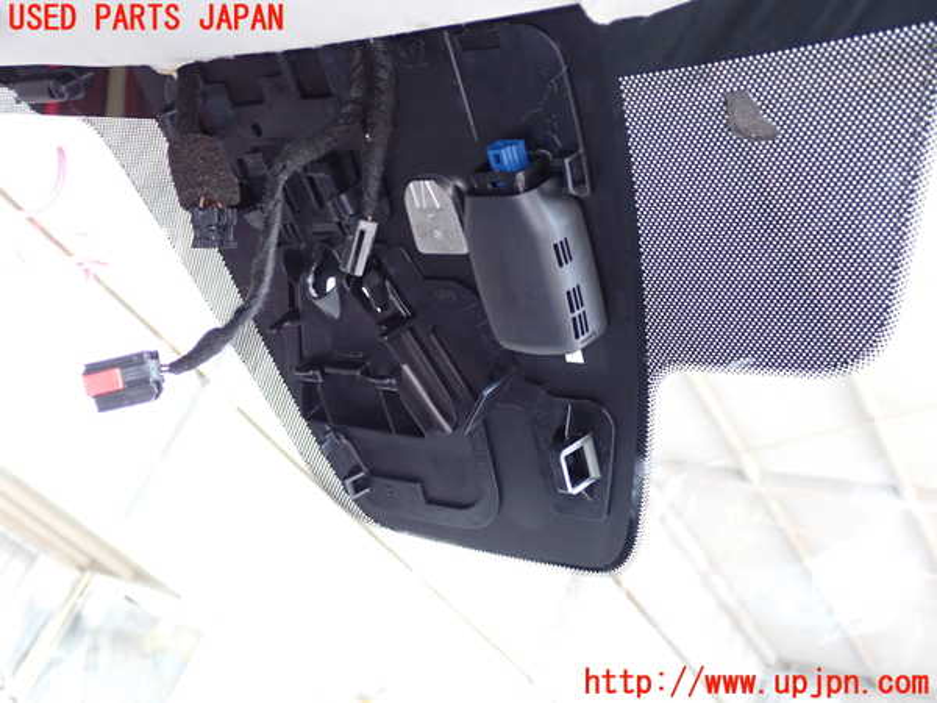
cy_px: 352
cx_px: 468
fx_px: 1191
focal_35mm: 44
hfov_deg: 42.9
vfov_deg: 32.9
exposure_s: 1/40
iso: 320
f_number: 2.9
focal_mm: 7.84
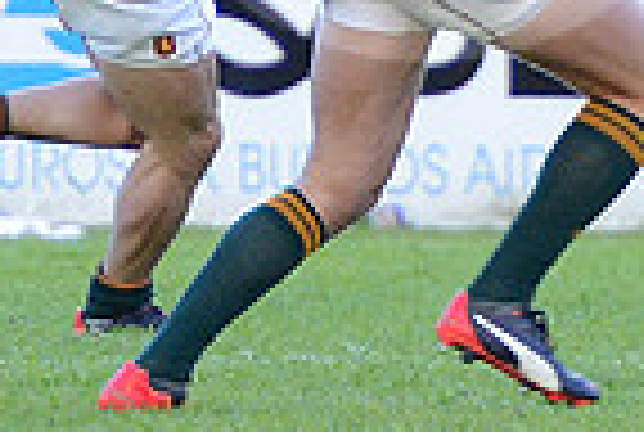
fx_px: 19611
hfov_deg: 1.9
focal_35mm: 1094
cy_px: -259
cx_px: 1198
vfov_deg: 1.3
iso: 1600
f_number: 4
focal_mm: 270
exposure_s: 1/500
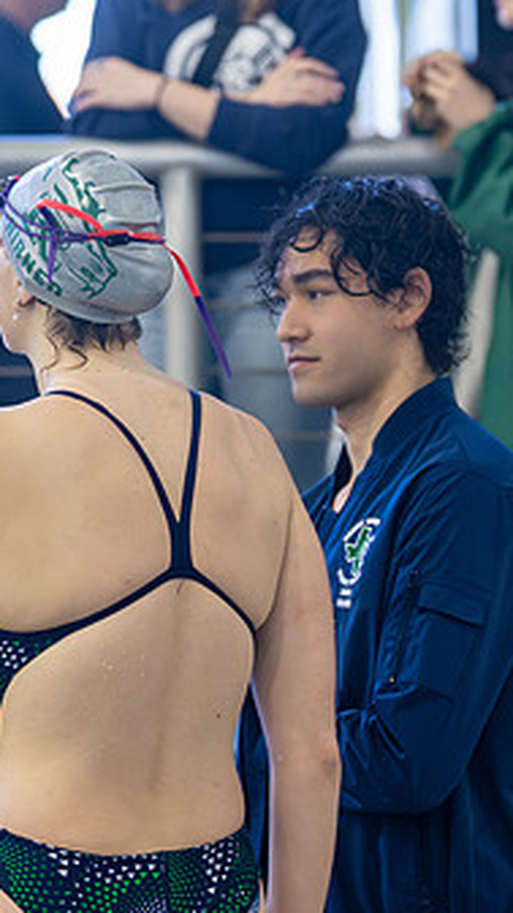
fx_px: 5925
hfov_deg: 5.0
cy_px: 439
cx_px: 151
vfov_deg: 8.8
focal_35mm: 245
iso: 1250
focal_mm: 105
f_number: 2.8
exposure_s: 1/500
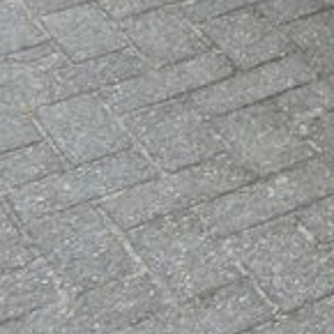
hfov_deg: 9.8
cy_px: -226
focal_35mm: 159
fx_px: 1736
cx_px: 769
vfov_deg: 10.5
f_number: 3.6
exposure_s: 1/500
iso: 250
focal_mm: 5.6
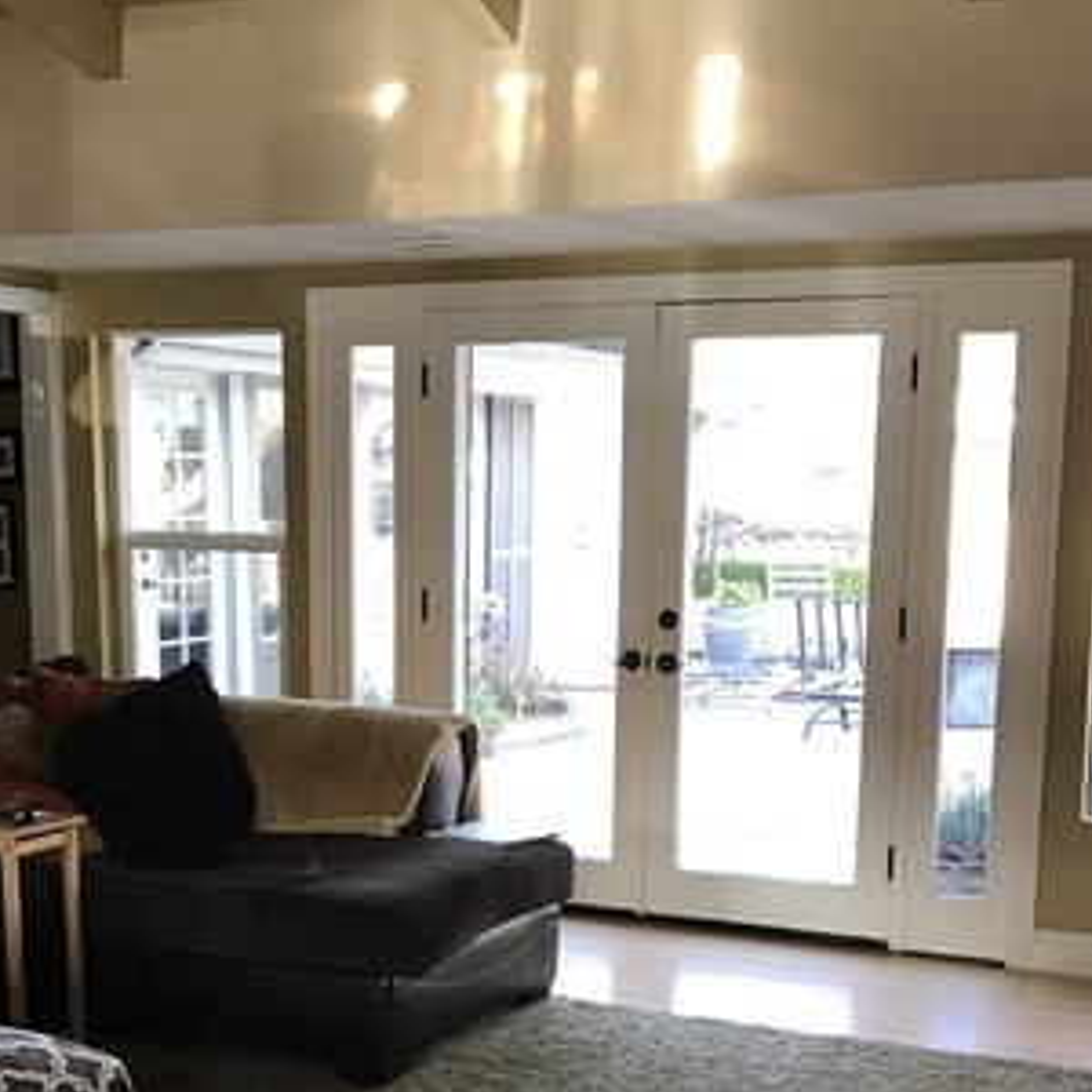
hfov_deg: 31.0
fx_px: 1963
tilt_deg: -9.8
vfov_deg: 30.4
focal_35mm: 55
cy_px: 861
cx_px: 430
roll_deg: -0.4
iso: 32
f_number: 1.8
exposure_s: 1/30
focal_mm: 3.99
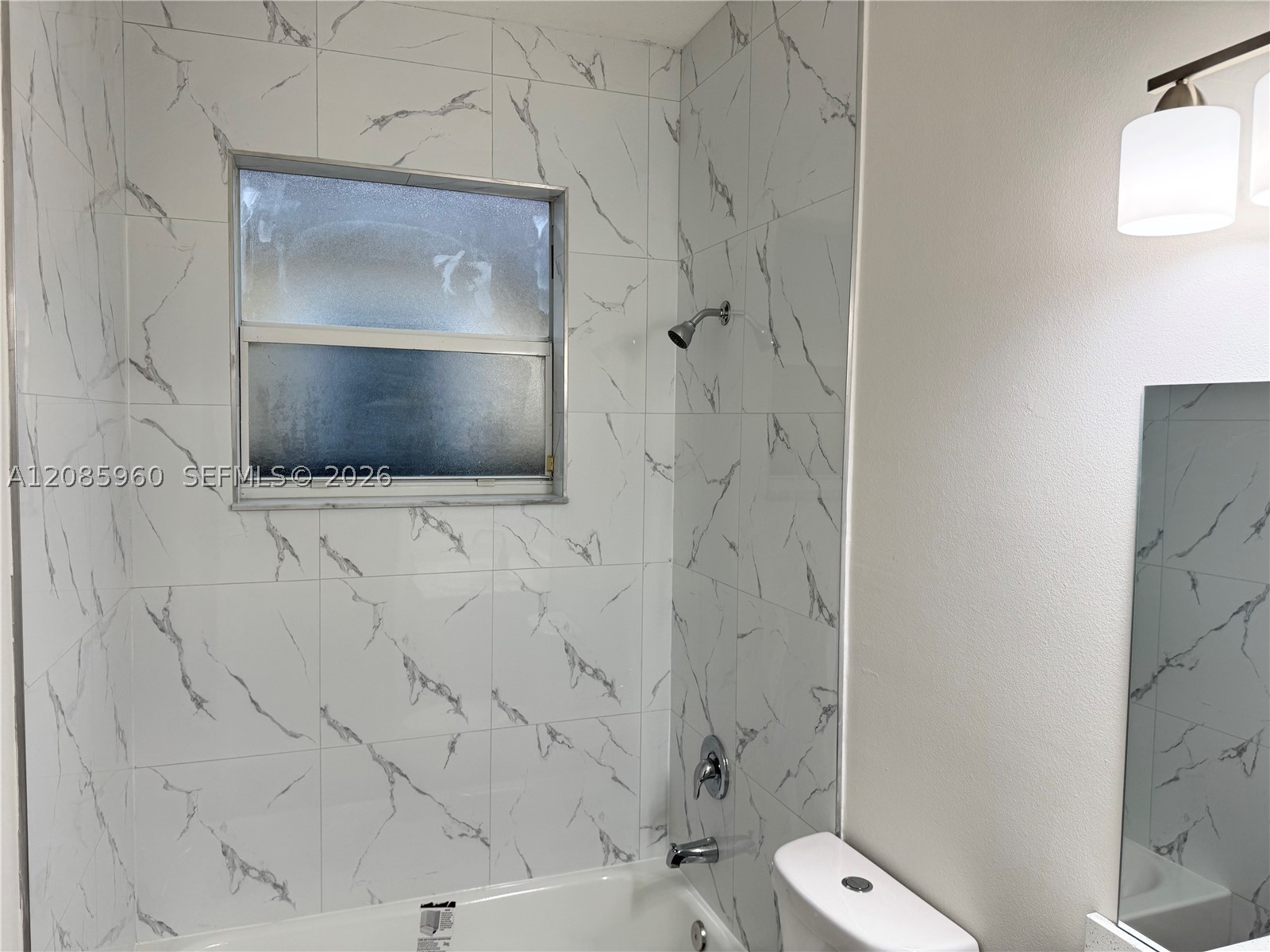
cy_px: 476
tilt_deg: -3.1
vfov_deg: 56.8
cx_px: 635
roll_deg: -1.1
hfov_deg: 71.6
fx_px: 881
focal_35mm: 24
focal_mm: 6.76
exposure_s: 1/147
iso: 100
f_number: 1.78
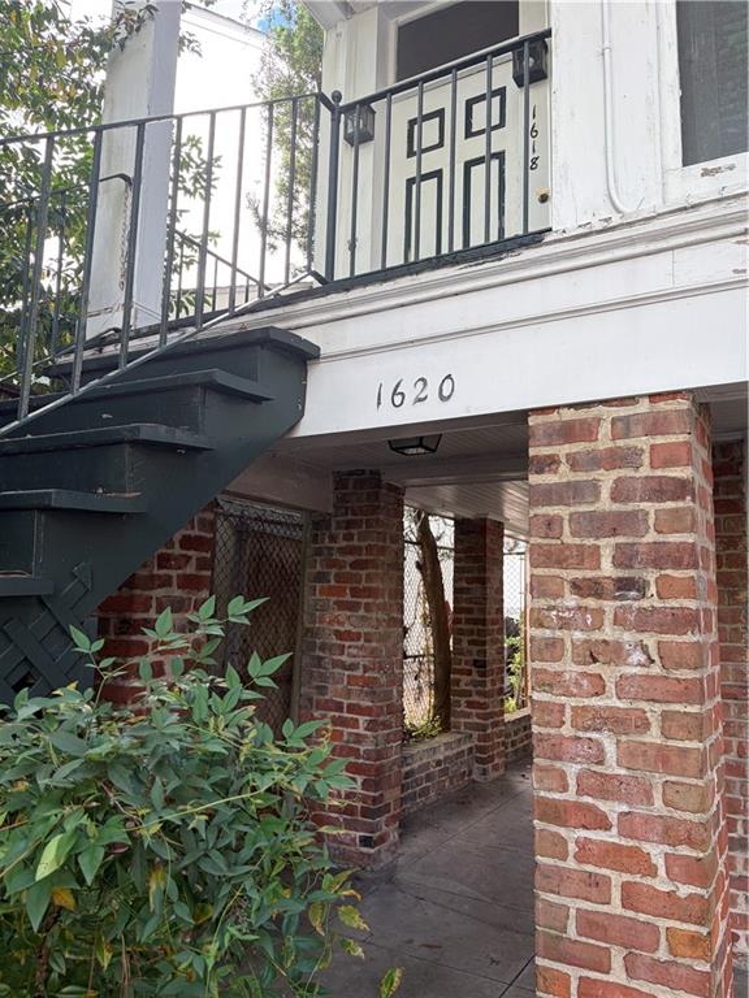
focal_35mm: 26
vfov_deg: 67.3
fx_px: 750
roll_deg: -1.9
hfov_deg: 53.1
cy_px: 499
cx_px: 374
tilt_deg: +7.7
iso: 40
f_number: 1.6
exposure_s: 1/166
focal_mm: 5.96
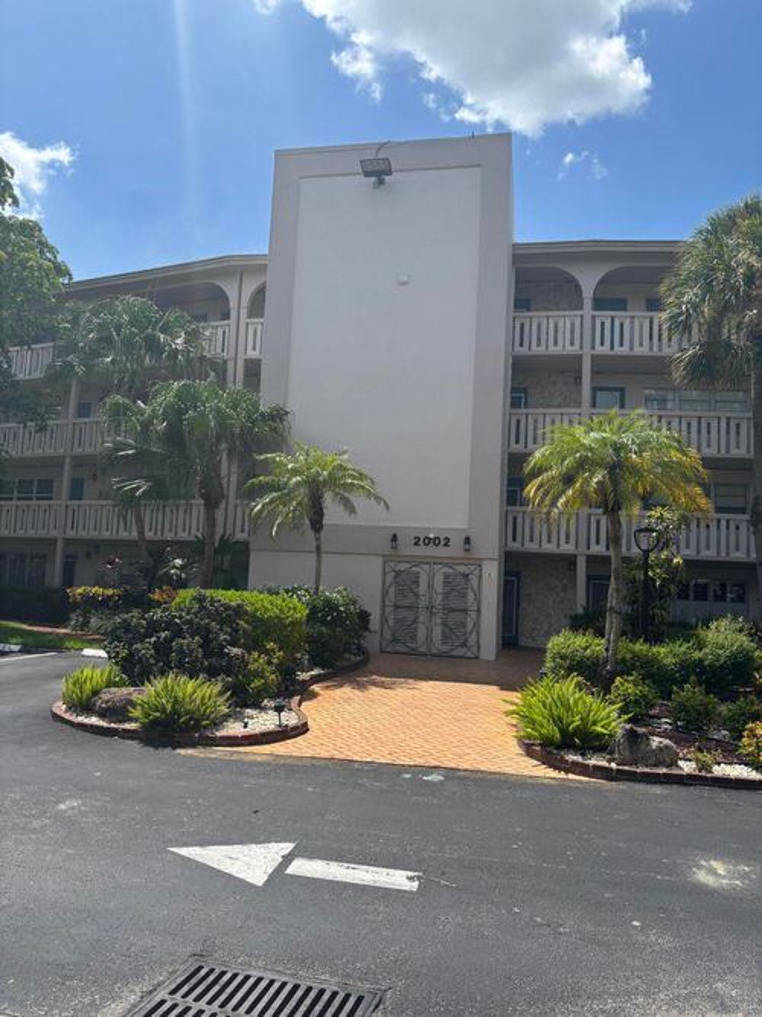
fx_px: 763
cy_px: 508
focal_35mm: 26
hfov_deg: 53.0
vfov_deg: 67.3
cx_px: 381
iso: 50
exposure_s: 1/3534
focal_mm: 5.96
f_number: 1.6
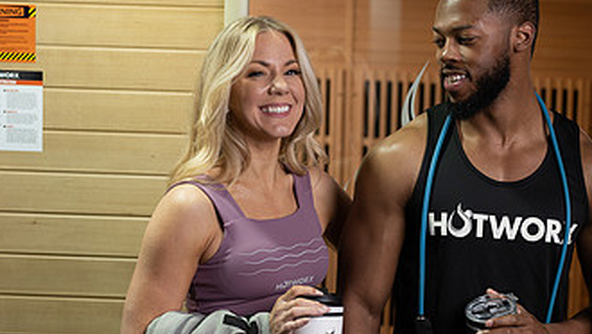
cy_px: 252
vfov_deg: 13.1
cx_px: 497
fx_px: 1445
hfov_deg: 22.7
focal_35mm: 92
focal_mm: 50
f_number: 2.8
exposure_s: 1/125
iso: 200
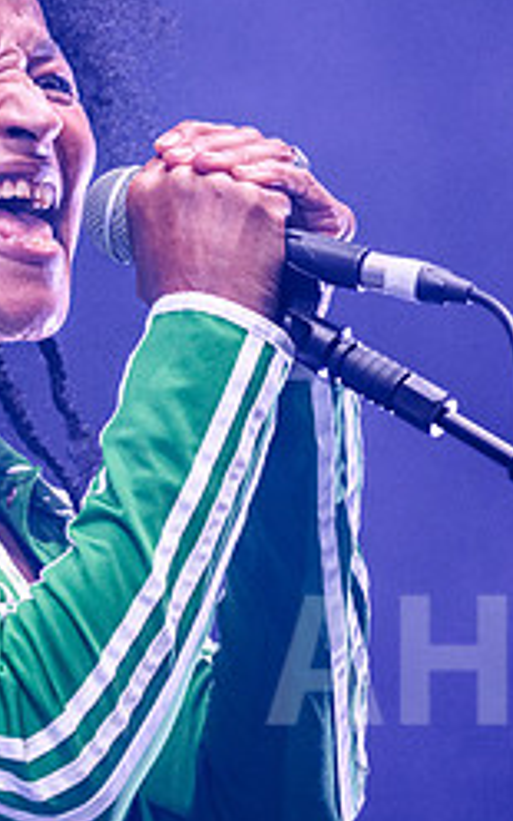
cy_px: 303
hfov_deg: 2.7
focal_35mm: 477
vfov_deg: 4.4
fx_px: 10670
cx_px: -179
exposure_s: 1/400
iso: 2500
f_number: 2.8
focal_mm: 200
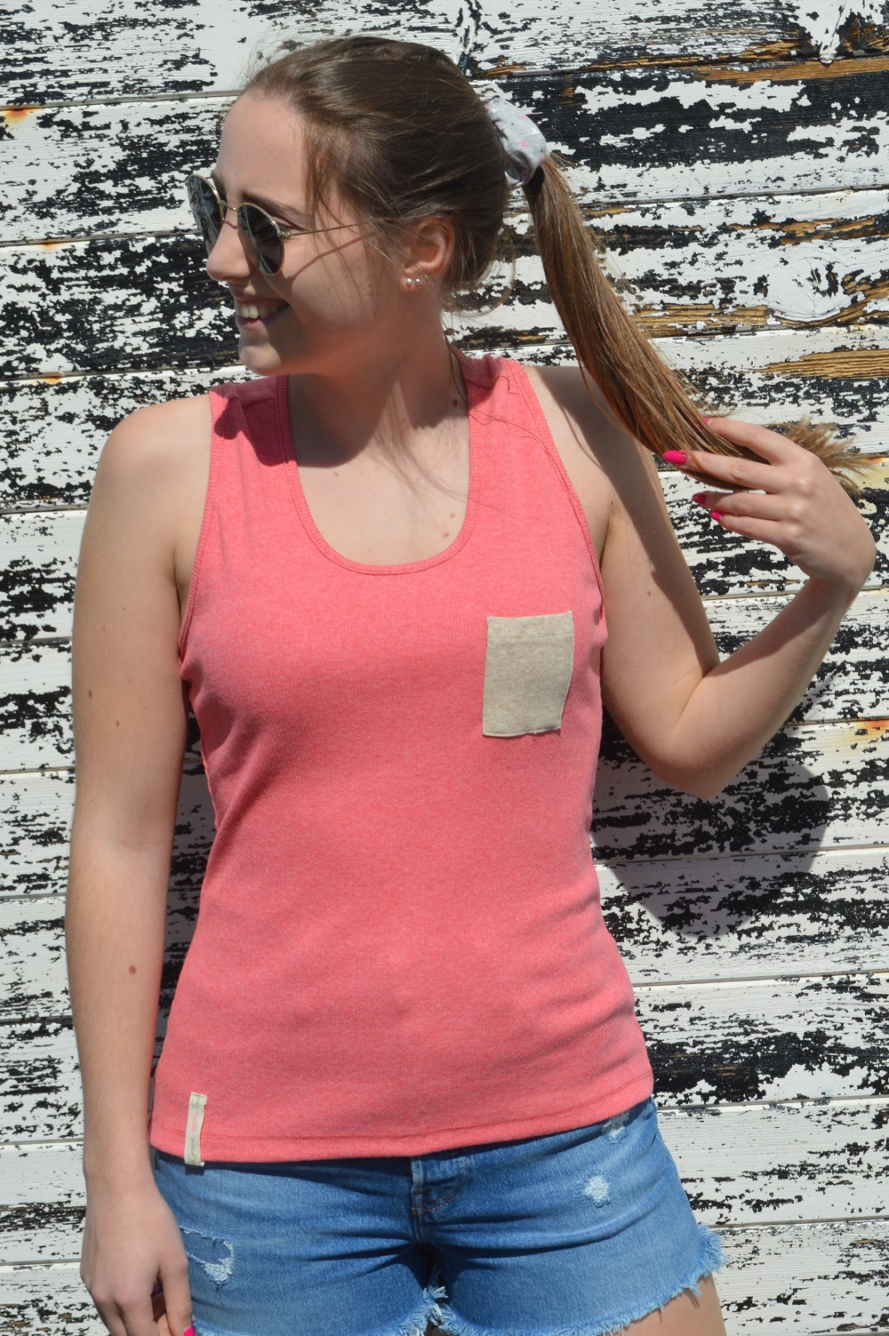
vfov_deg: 37.9
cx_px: 444
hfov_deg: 25.7
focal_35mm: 52
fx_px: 1947
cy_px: 668
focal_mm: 35
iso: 100
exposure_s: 1/320
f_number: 9
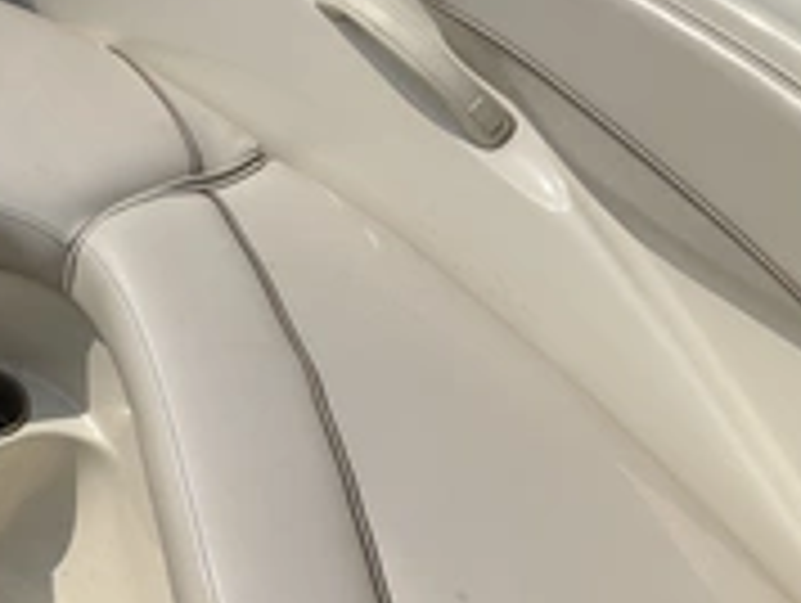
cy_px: 351
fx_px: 1506
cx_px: -32
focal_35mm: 65
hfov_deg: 27.7
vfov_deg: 22.6
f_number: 1.8
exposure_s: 1/5263
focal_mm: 3
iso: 25
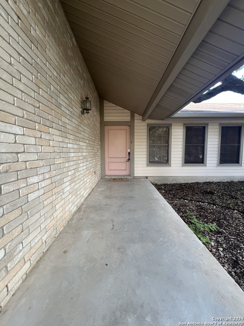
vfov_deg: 106.2
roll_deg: +0.0
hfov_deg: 89.9
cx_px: 122
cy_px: 163
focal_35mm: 13
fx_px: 122
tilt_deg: -3.7
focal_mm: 1.57
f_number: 1.8
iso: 64
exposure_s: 1/99
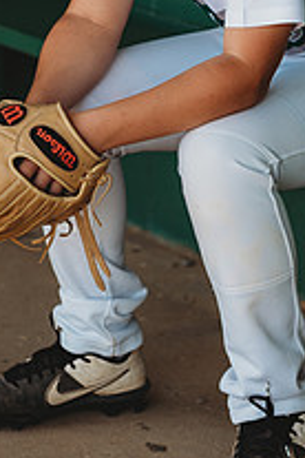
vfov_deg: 11.0
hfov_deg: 7.4
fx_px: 2351
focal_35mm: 185
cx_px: 194
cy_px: 38
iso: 160
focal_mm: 85
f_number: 2.8
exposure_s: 1/200
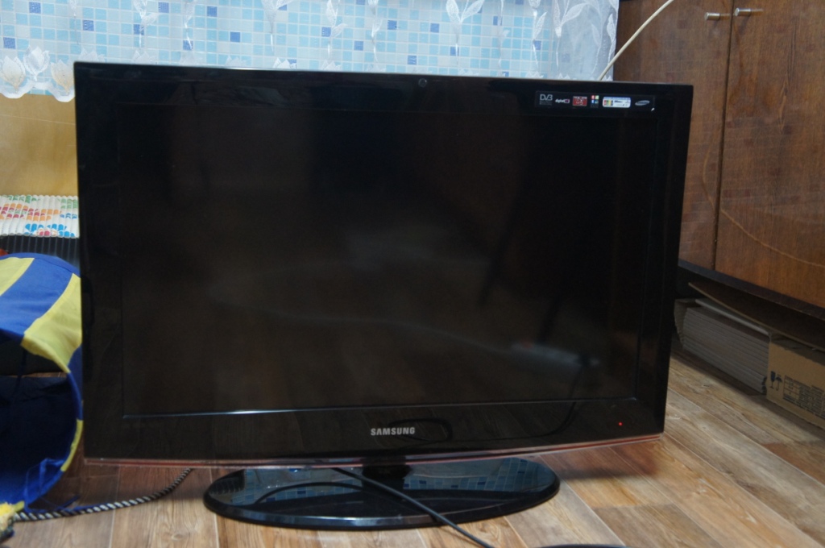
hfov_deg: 45.0
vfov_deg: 30.8
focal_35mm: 44
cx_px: 412
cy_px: 274
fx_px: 996
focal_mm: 29
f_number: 4
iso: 1600
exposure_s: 1/6
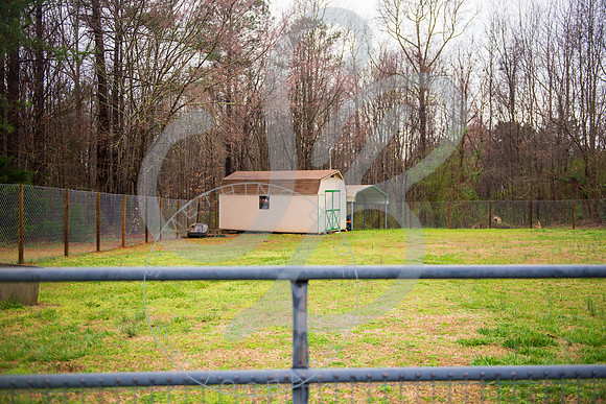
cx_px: 303
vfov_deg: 36.2
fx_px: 618
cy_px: 202
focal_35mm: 37
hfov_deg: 52.3
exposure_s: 1/400
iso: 200
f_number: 2.8
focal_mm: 35
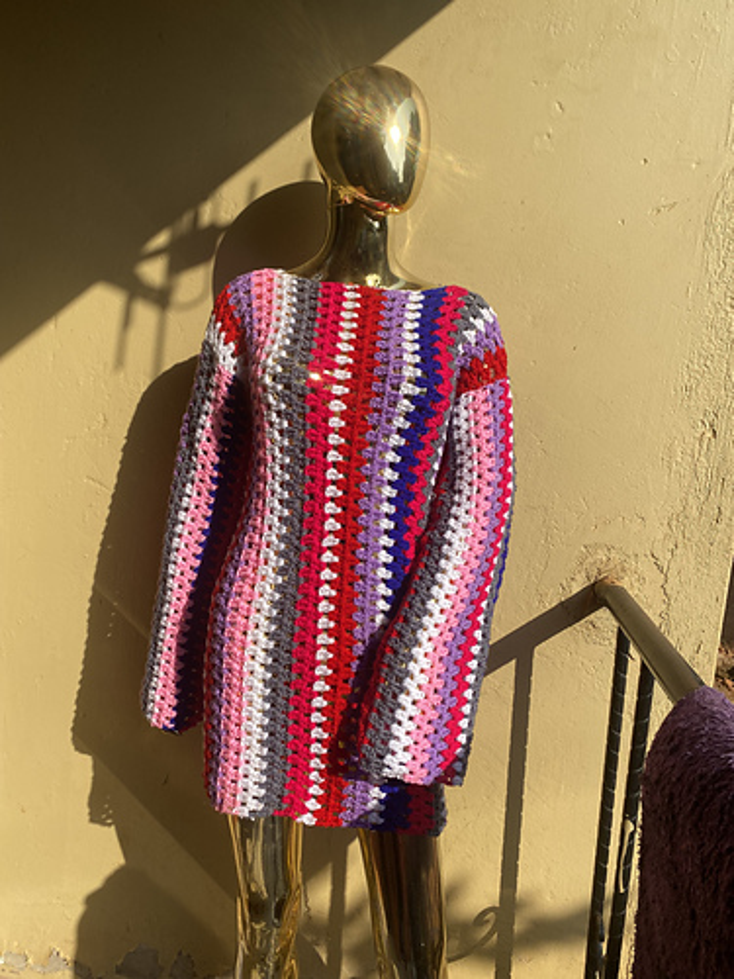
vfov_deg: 67.3
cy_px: 490
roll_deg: -4.1
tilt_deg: -6.8
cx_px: 367
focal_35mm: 26
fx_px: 735
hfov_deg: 53.1
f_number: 1.8
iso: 32
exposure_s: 1/2755
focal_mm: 4.25
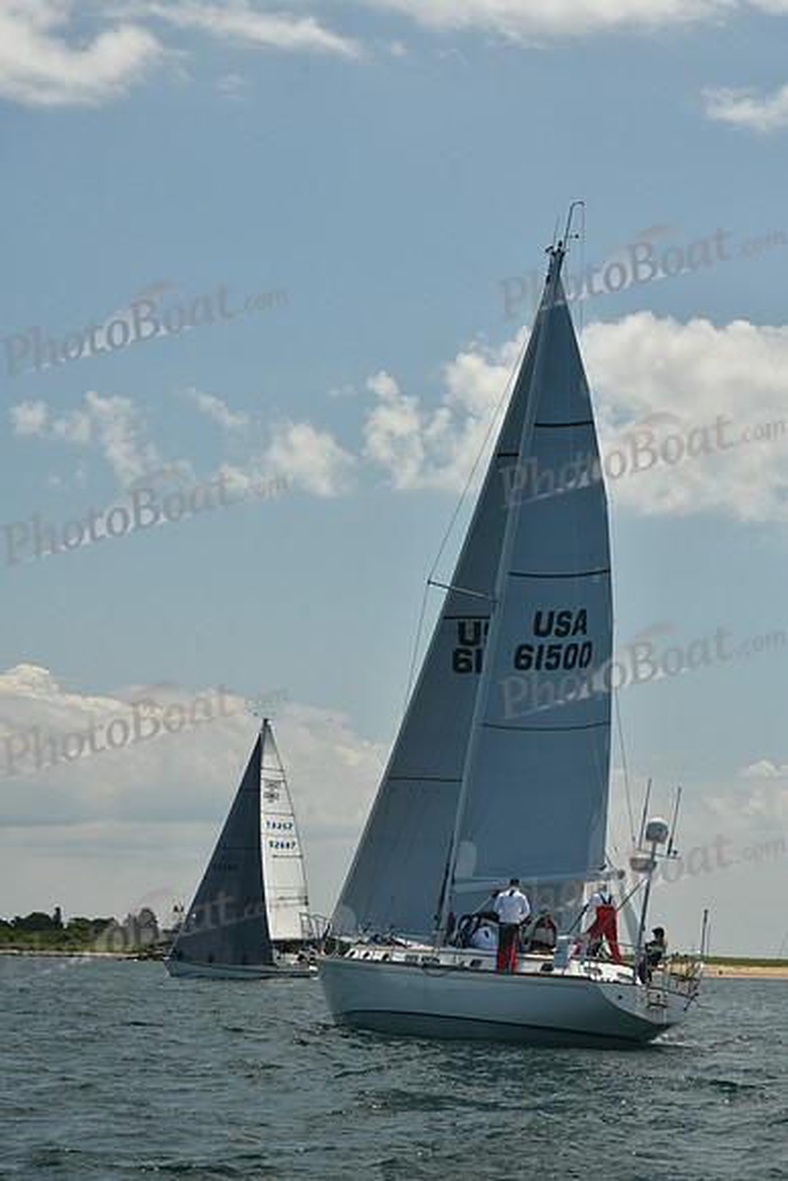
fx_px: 3215
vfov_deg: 20.8
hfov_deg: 14.0
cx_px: 394
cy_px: 590
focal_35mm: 98
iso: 320
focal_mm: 98
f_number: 9
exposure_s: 1/640
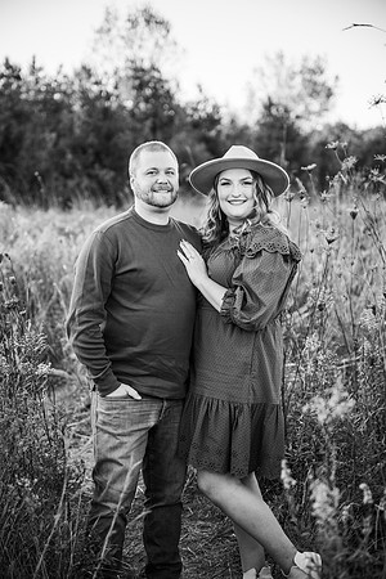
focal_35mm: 70
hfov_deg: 19.5
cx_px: 193
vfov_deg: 28.8
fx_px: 1126
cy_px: 290
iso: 250
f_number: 2.8
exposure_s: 1/320
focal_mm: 70
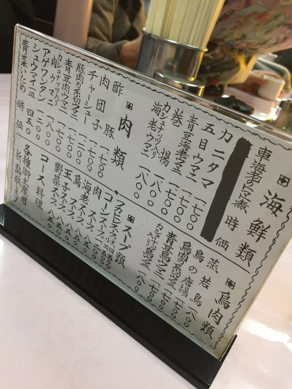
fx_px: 326
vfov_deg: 61.7
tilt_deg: -29.0
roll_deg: -17.1
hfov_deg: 48.2
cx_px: 146
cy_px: 194
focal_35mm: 29
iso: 50
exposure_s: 1/30
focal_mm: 4.15
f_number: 2.2
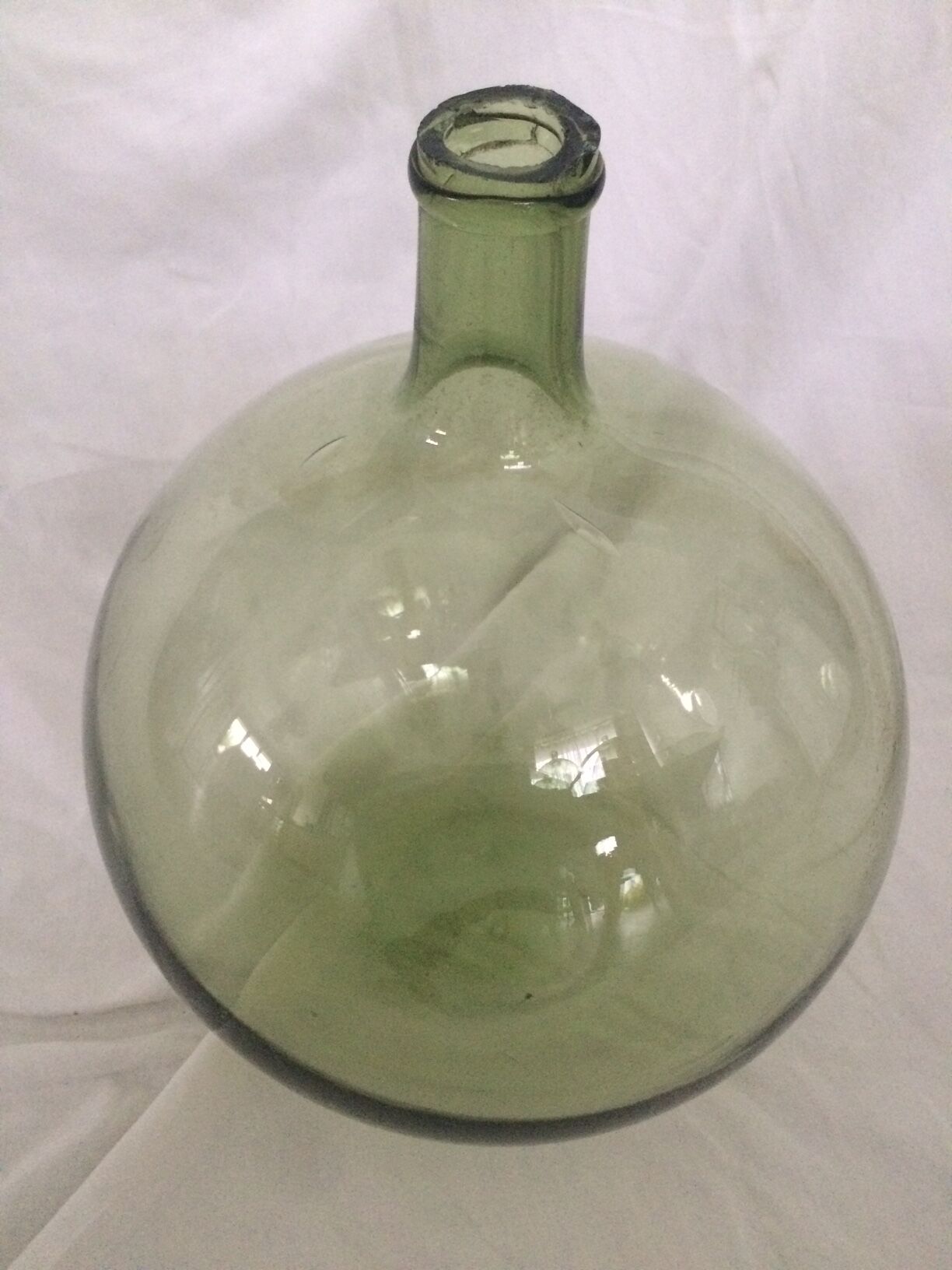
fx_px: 1063
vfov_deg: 61.7
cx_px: 476
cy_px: 635
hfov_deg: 48.2
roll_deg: +0.6
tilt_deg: -44.5
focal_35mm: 29
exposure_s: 1/25
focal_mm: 4.15
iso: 320
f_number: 2.2
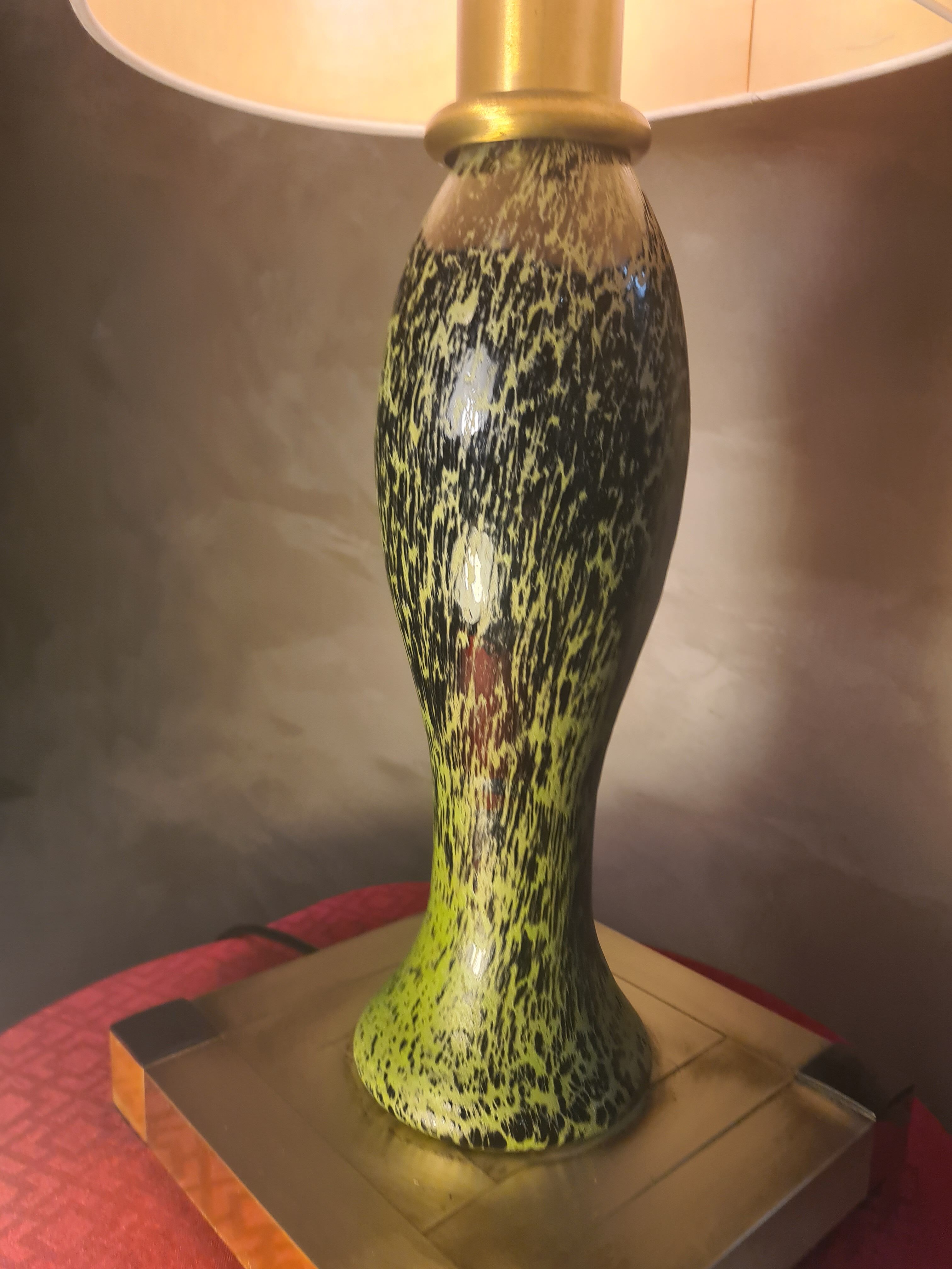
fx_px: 953
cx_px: 476
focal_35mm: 26
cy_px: 634
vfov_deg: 67.3
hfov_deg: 53.1
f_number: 1.8
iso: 80
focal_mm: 5.4
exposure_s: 1/100
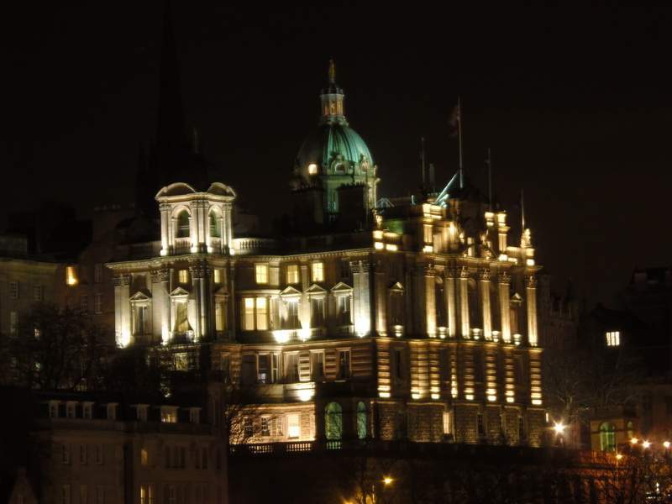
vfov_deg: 9.3
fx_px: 3087
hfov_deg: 12.4
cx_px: 336
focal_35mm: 159
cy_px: 252
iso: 100
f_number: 4.8
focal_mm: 29.4
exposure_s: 2
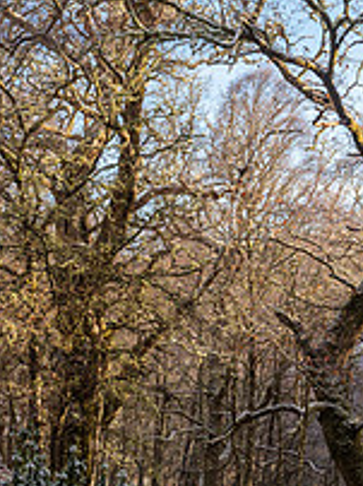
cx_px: 319
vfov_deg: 22.0
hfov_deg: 16.4
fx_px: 1247
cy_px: 178
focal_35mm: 89
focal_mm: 20
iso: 200
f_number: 5.6
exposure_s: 1/200
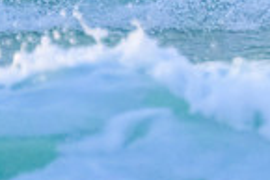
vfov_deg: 0.4
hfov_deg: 0.6
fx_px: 24016
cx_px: 516
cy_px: -161
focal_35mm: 3199
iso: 5600
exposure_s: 1/1600
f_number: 11
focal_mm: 800
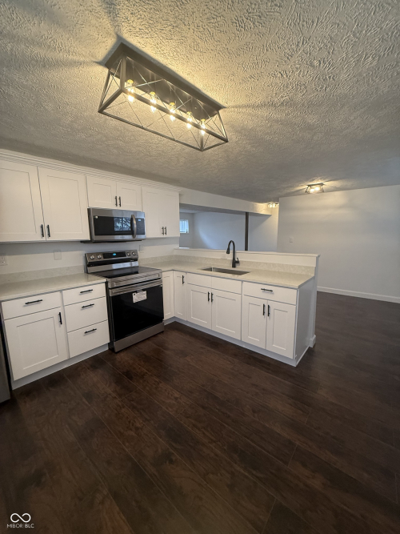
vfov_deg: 102.1
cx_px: 200
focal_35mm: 14
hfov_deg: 85.7
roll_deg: +0.1
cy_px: 267
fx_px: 216
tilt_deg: -8.3
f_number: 2.2
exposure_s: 1/60
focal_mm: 2.22
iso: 250
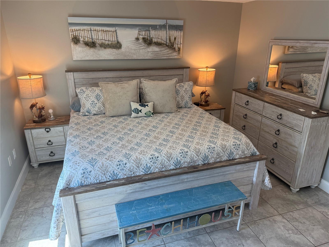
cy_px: 124
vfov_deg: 56.8
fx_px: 228
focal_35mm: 24
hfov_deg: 71.6
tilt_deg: -20.9
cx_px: 164
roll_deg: -1.2
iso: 100
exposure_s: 1/198
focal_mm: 6.76
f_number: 1.78
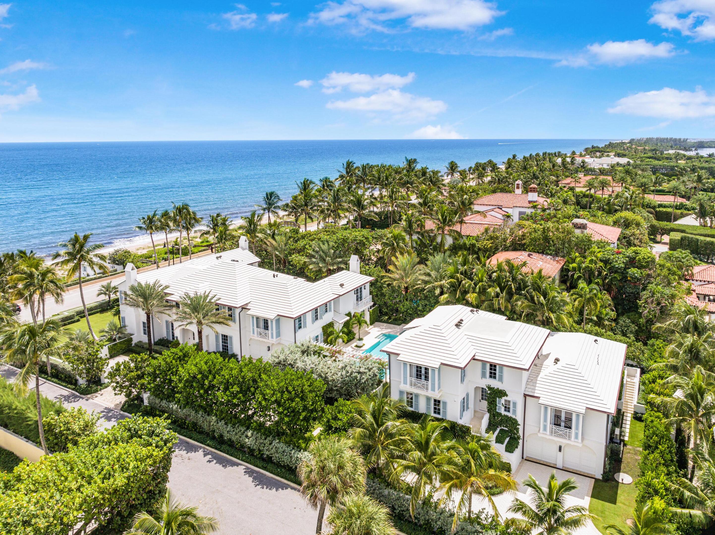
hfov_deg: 71.6
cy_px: 268
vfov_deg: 56.8
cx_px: 358
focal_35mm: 24
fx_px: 495
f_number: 2.8
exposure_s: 1/120
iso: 100
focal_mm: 12.29
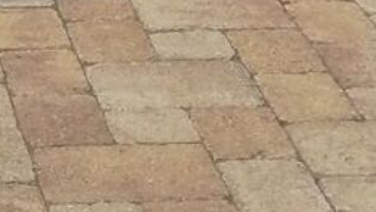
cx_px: -193
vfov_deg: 5.1
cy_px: -478
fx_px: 2204
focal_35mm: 221
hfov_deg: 9.5
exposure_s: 1/1203
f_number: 1.8
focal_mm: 3.62
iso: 50
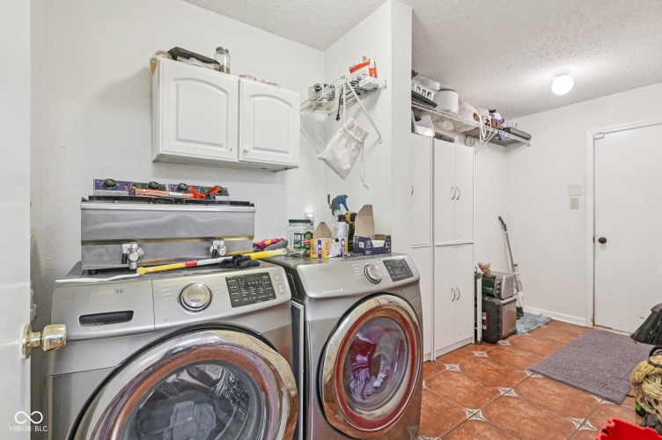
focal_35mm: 16
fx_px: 294
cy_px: 220
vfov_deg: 73.6
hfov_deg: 96.8
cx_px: 331
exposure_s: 1/5
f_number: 8
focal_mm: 16
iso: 400
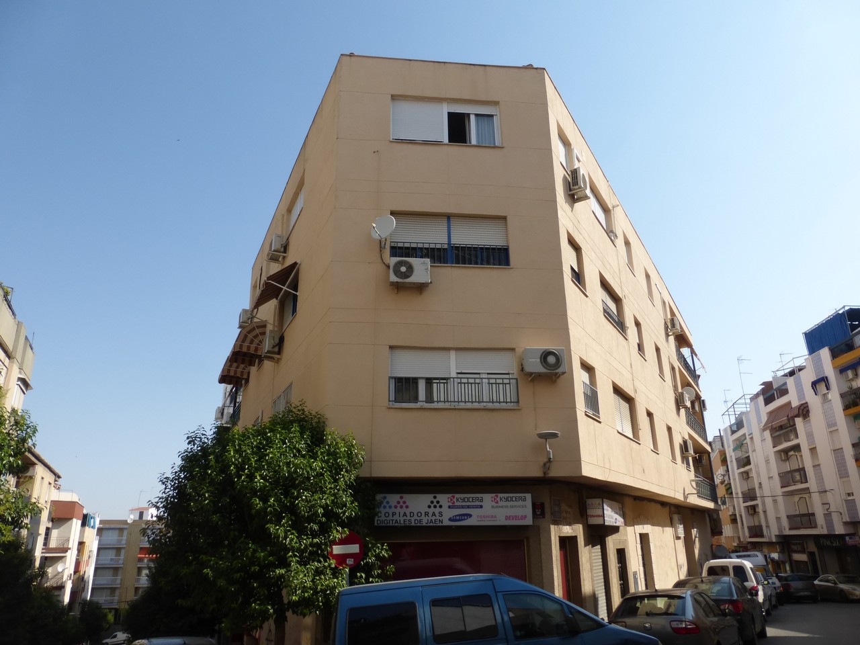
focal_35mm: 24
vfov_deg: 56.8
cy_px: 322
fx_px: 596
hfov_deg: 71.6
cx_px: 430
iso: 100
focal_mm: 4.3
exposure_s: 1/800
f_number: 4
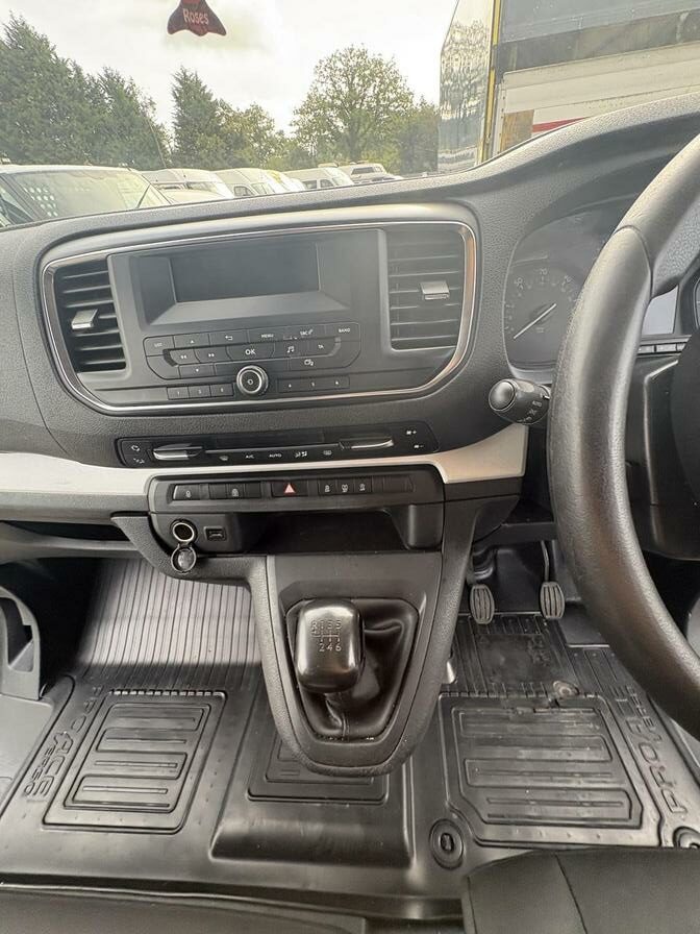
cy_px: 467
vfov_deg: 102.1
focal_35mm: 14
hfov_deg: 85.7
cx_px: 350
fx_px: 377
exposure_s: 1/99
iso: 125
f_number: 2.2
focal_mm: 2.22
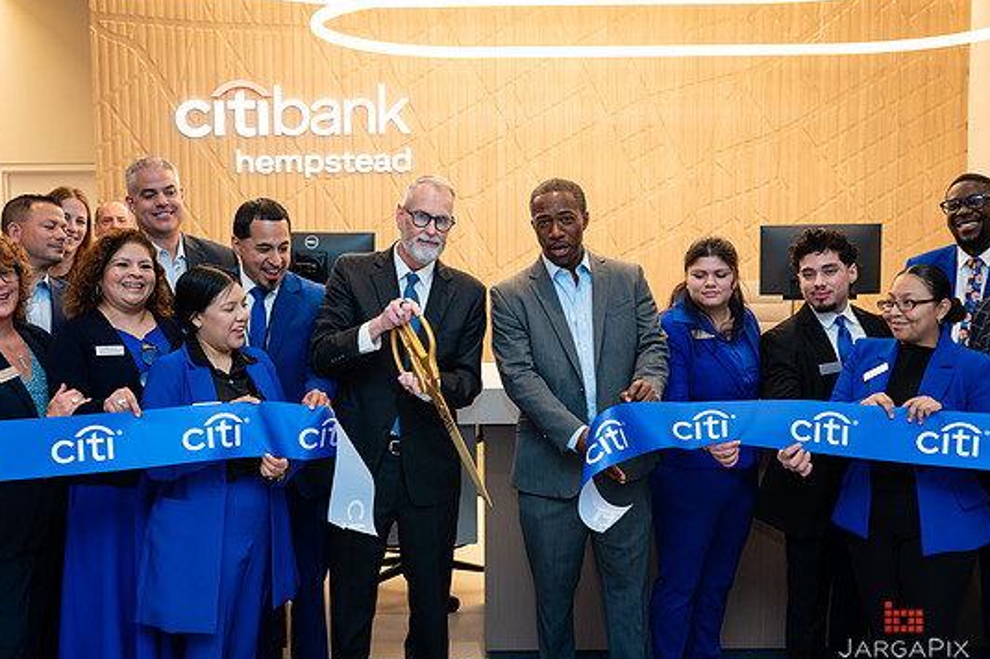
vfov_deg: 31.1
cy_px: 341
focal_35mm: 43
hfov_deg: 45.4
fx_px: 1182
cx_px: 479
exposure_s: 1/200
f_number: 3.2
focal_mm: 37
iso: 400
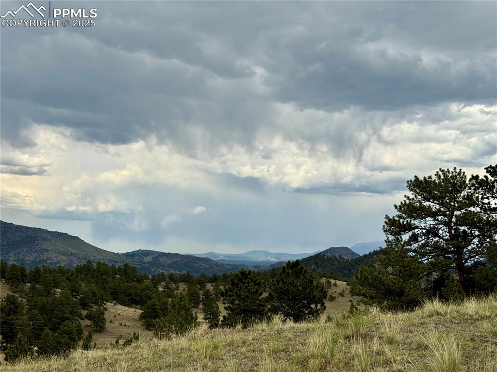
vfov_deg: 30.2
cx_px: 248
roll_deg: -2.2
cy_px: 186
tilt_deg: +4.6
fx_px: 689
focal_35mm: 48
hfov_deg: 39.7
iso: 64
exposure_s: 1/5587
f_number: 1.78
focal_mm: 6.76
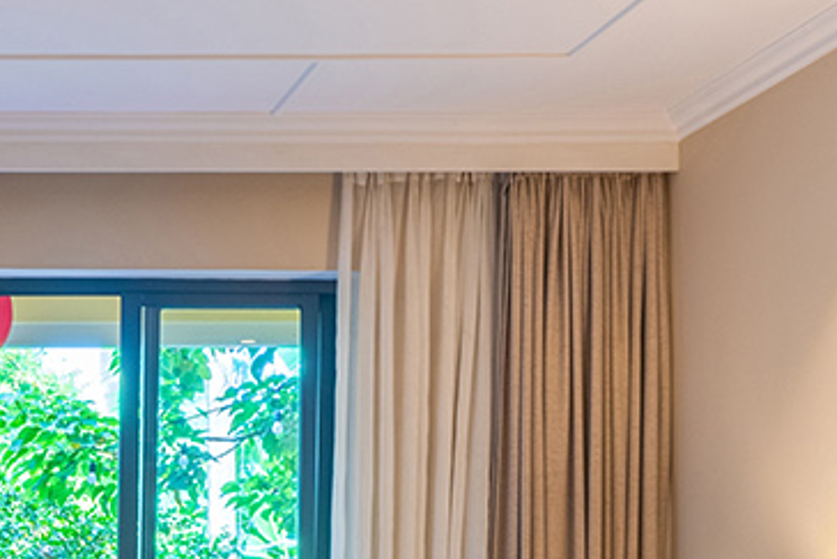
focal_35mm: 77
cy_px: 801
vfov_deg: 16.4
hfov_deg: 23.6
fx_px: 1791
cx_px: -214
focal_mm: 14
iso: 200
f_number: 8
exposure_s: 1/20
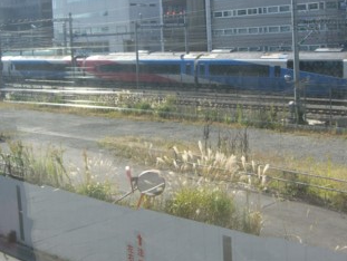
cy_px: 78
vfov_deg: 26.4
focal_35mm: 55
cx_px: 195
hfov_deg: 34.9
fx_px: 552
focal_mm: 7.9
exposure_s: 1/320
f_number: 4
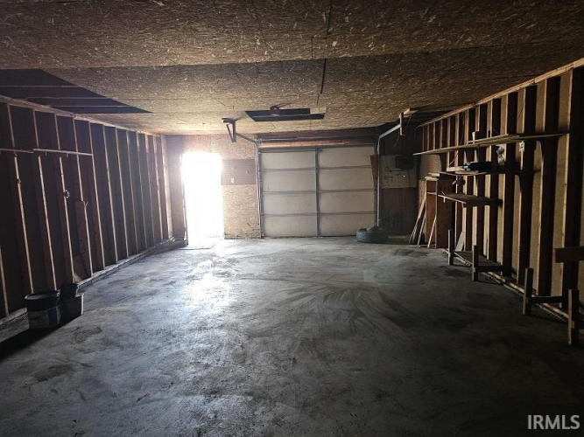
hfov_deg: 73.9
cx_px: 292
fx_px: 388
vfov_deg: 58.9
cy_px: 218
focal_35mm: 23
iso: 640
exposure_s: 1/60
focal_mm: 6.3
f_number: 1.7
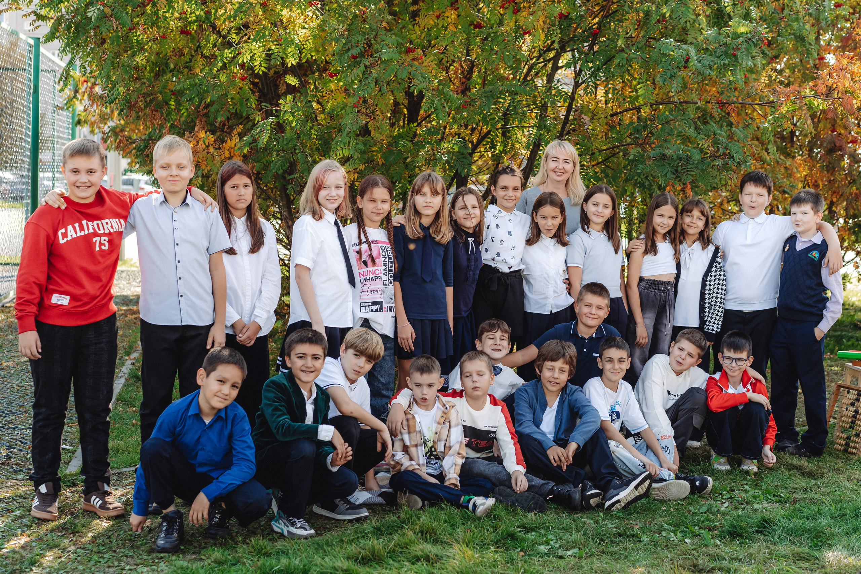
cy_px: 308
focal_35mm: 59
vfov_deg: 23.0
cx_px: 462
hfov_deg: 33.9
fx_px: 1411
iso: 500
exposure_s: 1/1000
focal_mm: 55
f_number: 3.5
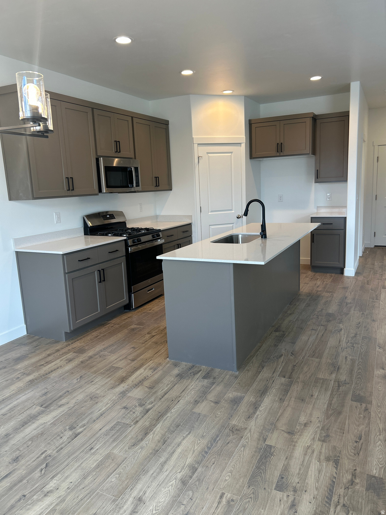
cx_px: 193
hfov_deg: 53.1
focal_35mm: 26
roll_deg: +2.7
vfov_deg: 67.3
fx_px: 387
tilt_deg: -10.7
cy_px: 258
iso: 50
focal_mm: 5.7
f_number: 1.5
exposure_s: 1/120
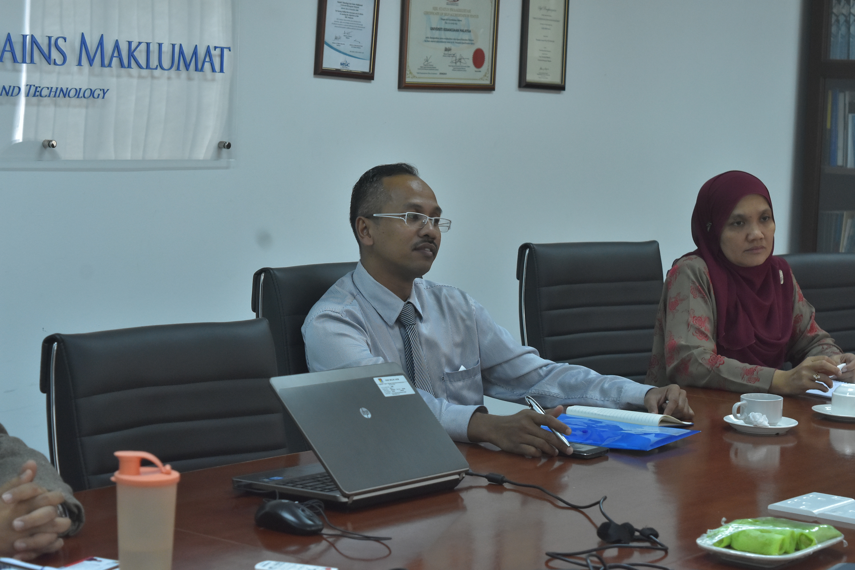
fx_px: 1959
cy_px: 285
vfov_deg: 16.6
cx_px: 428
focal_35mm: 82
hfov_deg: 24.6
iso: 1600
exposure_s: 1/125
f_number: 5.6
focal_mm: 55
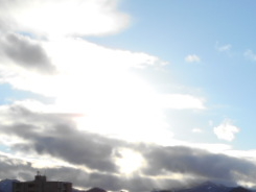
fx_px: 503
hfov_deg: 27.1
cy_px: 217
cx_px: 250
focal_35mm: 68
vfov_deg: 20.5
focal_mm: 4.6
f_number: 3.2
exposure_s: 1/1600
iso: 80
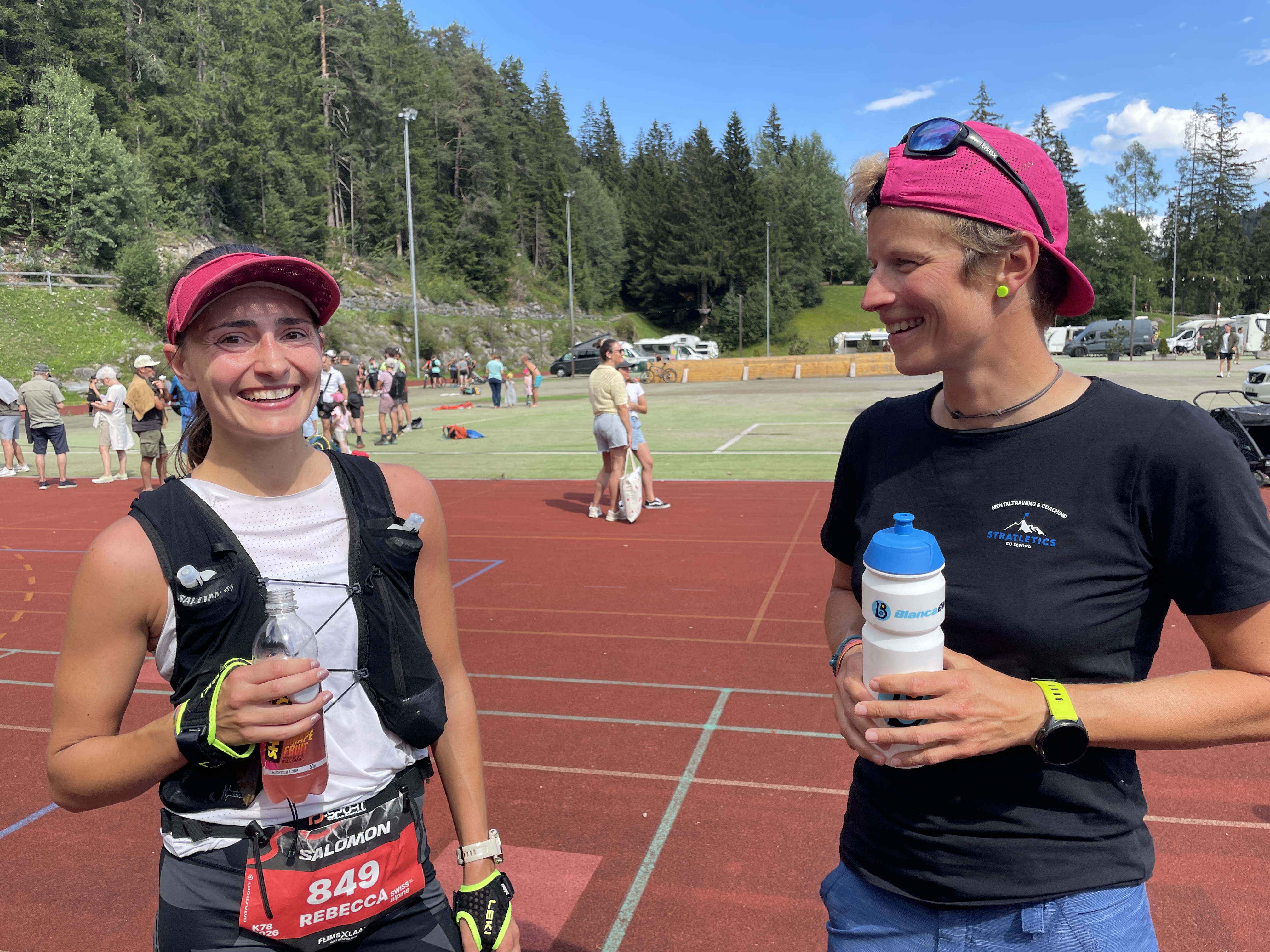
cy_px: 476
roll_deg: +1.7
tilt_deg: -7.8
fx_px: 954
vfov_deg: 53.1
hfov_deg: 67.3
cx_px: 635
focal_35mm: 26
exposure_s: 1/1208
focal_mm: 4.2
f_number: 1.6
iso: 32
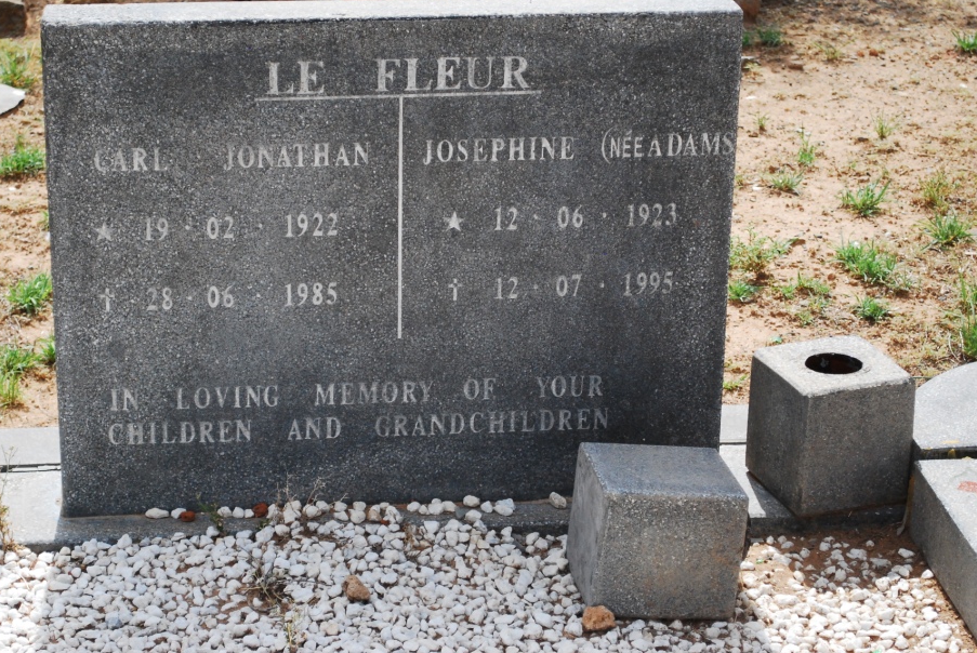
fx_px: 2542
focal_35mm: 94
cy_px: 288
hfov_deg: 21.7
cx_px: 434
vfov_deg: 14.6
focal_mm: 55
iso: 800
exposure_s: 1/3200
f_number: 5.6
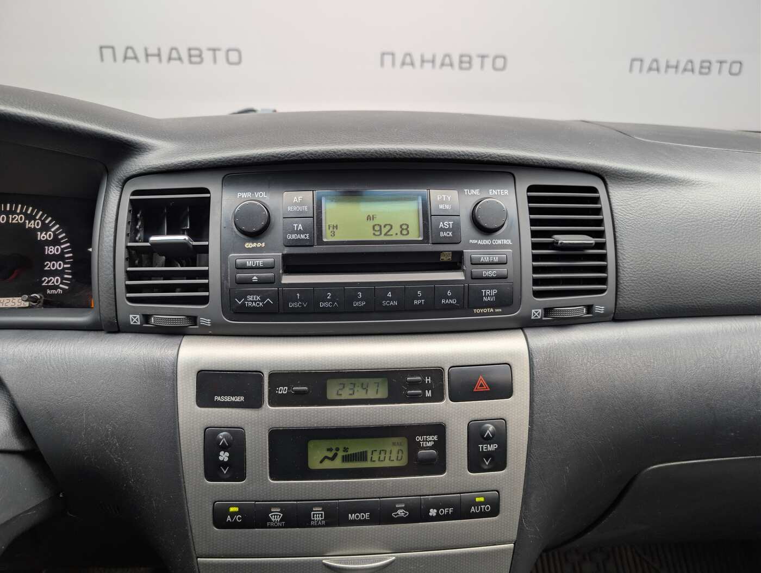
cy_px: 286
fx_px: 528
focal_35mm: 24
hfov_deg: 71.5
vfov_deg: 56.9
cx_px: 380
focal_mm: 6.9
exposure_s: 1/30.1
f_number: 1.68
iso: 23
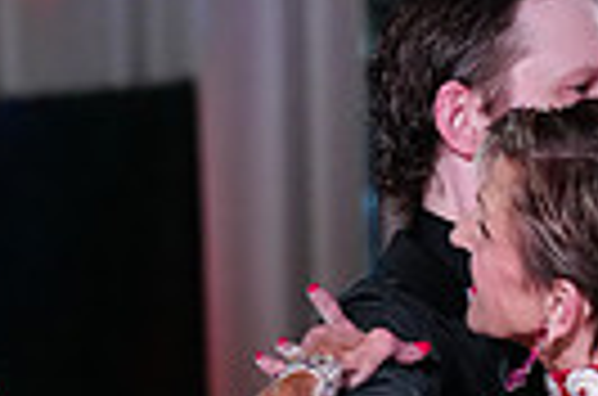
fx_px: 7606
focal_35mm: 459
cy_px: 819
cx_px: 555
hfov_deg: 4.5
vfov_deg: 3.0
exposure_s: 1/400
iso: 3200
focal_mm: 105
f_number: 4
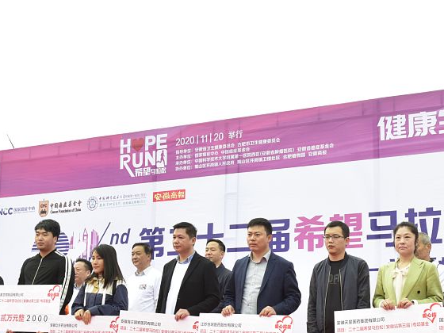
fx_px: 847
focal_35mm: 66
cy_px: 186
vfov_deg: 22.2
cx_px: 300
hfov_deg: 29.2
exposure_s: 1/125
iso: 800
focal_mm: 32
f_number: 11
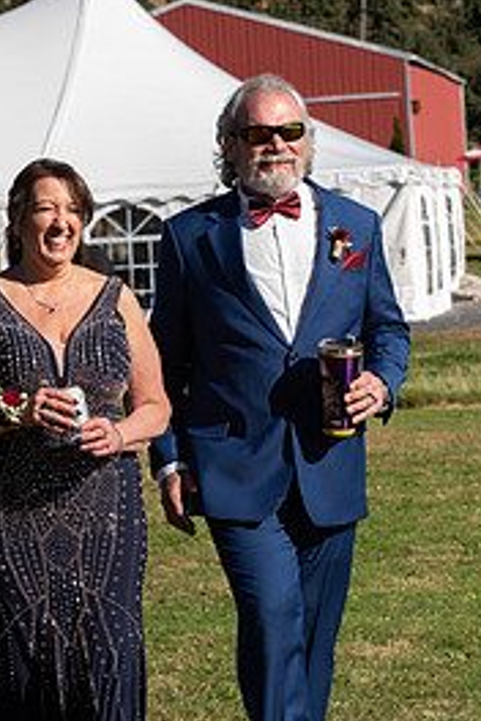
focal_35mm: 157
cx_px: 142
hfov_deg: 8.7
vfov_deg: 13.1
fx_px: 3146
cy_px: 429
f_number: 7.1
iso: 80
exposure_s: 1/200
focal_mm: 92
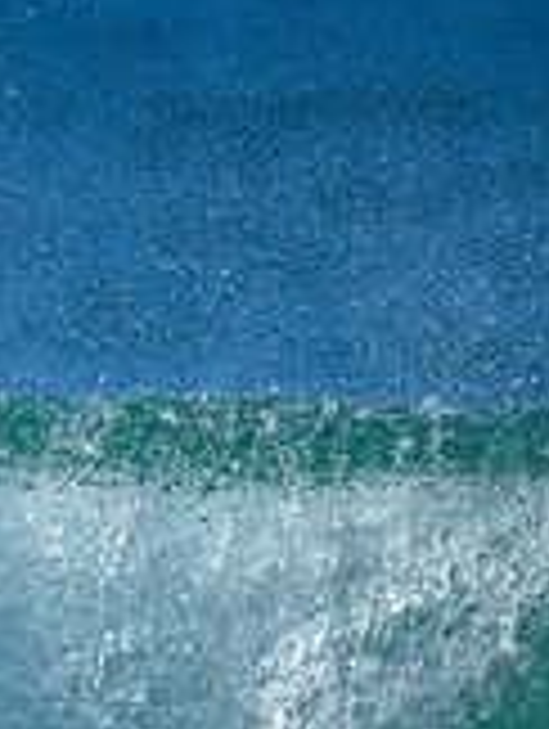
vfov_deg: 0.7
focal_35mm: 2893
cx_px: -784
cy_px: 627
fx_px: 61016
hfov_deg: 0.5
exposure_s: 1/2000
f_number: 6.3
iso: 250
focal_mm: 800
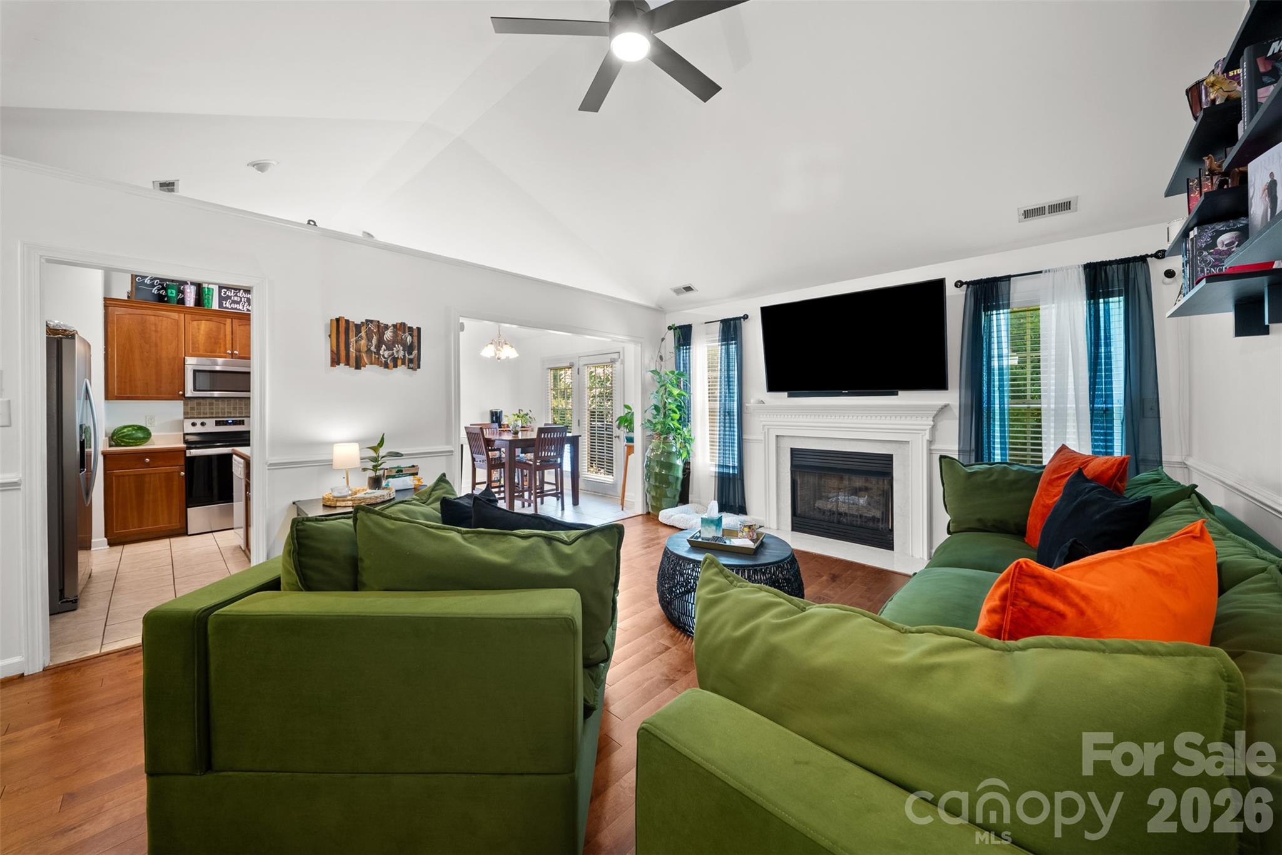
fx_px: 427
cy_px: 428
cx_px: 641
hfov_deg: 112.6
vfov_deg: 90.1
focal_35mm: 12
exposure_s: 1.3
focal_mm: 12
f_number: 9
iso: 250
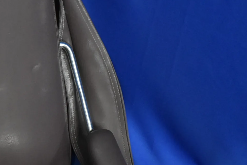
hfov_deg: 21.0
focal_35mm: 95
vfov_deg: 14.3
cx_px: 21
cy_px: 36
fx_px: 652
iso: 2500
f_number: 3.8
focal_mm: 24
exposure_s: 1/125
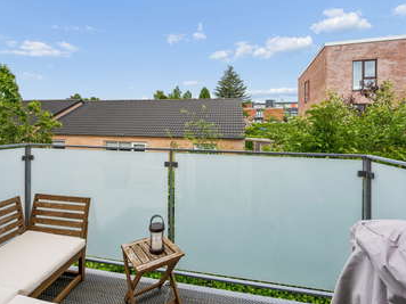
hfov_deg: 90.7
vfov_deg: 74.7
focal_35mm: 17
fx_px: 199
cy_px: 157
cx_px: 181
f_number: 6.3
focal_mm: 15
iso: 100
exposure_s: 1/160
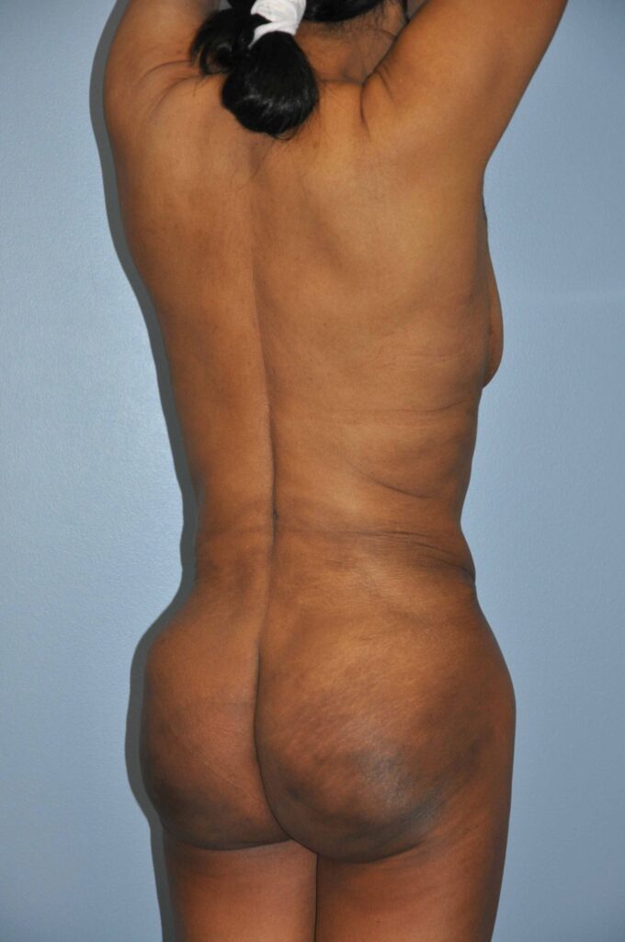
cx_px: 312
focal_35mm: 105
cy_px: 471
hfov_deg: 13.0
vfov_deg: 19.5
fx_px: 2742
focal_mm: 70
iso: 800
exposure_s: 1/60
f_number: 5.3
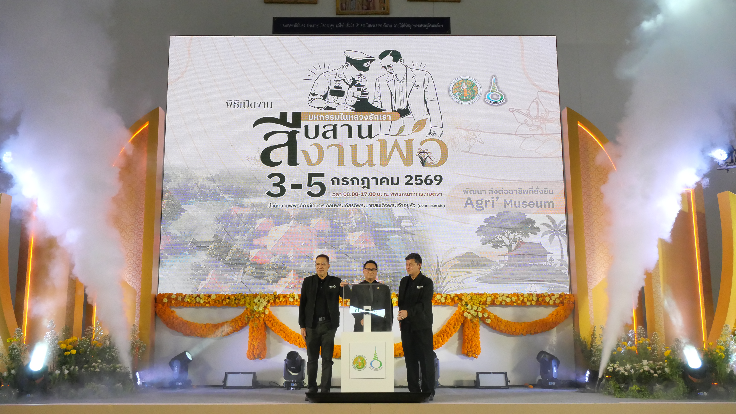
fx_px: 722
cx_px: 368
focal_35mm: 37
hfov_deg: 54.0
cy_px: 179
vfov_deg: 31.9
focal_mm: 17
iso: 2500
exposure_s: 1/320
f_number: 8
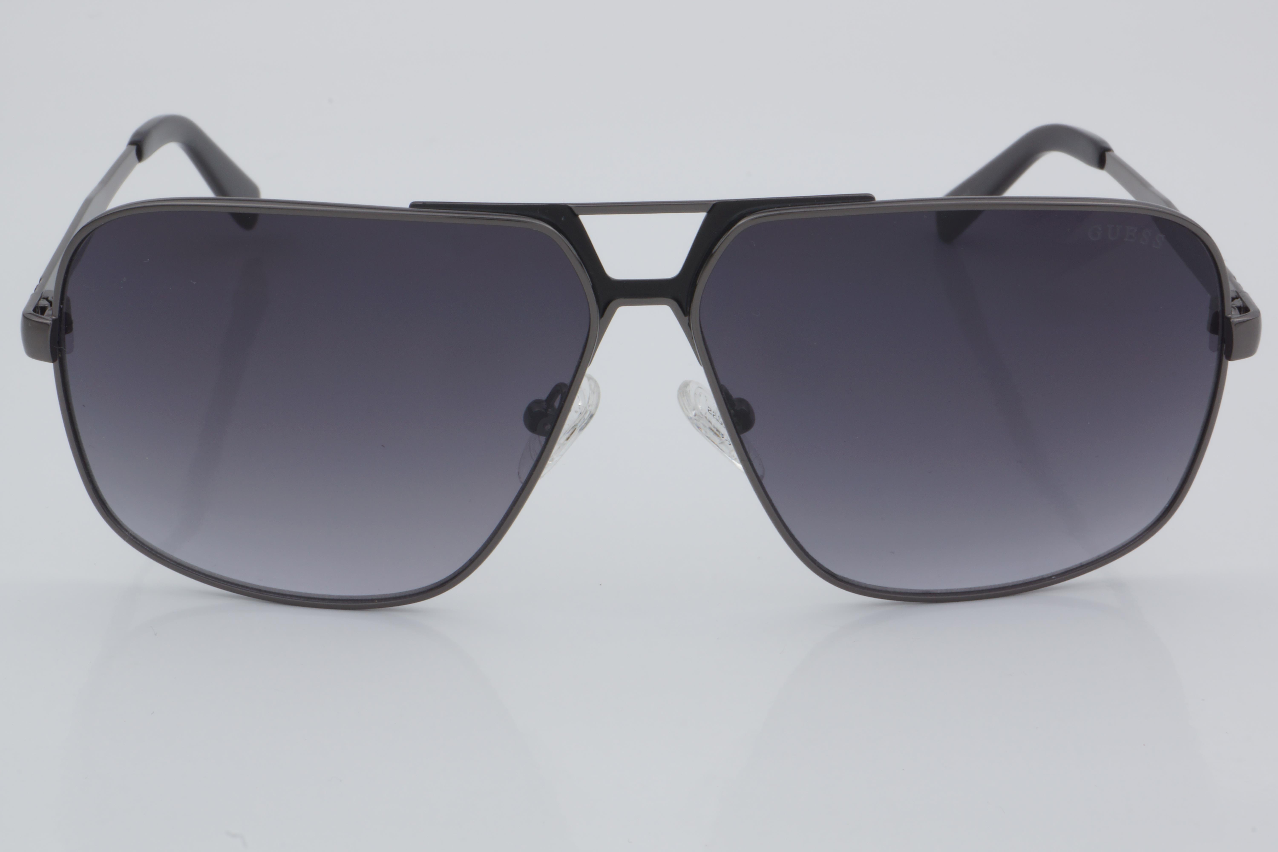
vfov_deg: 16.6
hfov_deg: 24.6
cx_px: 639
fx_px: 2929
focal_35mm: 82
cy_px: 426
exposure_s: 1/4
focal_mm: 55
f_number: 32
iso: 100
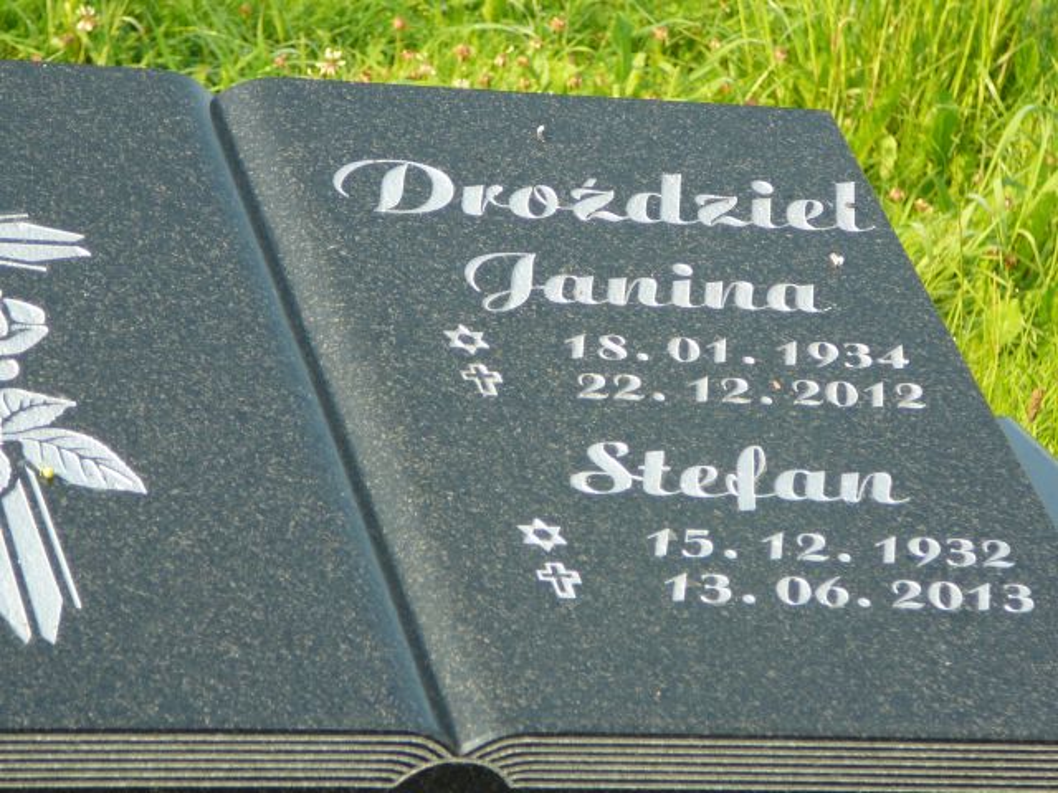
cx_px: 529
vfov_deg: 8.8
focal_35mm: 168
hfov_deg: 11.8
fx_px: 5135
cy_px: 396
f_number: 4
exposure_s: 1/200
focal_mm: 25
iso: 80
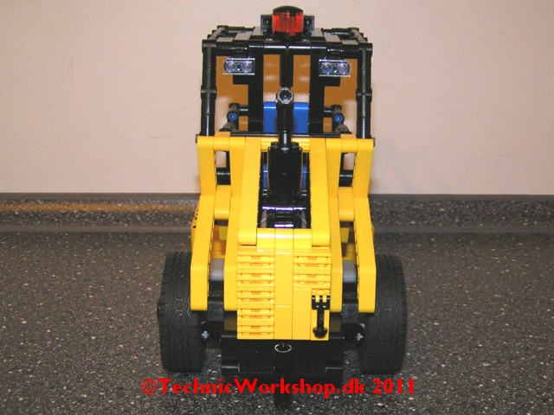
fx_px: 608
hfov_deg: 49.0
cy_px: 208
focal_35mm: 38
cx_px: 277
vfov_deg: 37.7
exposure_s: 1/40
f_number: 2.8
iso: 200
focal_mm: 5.8
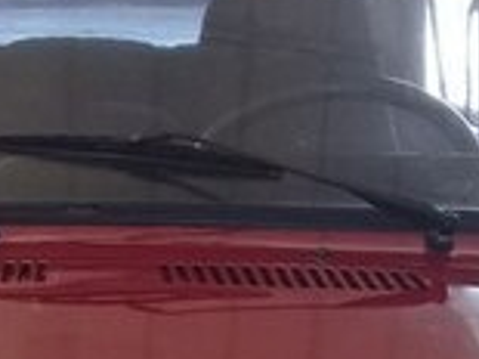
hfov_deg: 14.8
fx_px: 1825
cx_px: 49
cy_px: 521
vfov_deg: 10.8
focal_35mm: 132
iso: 64
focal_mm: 3.3
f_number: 2.2
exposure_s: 1/50
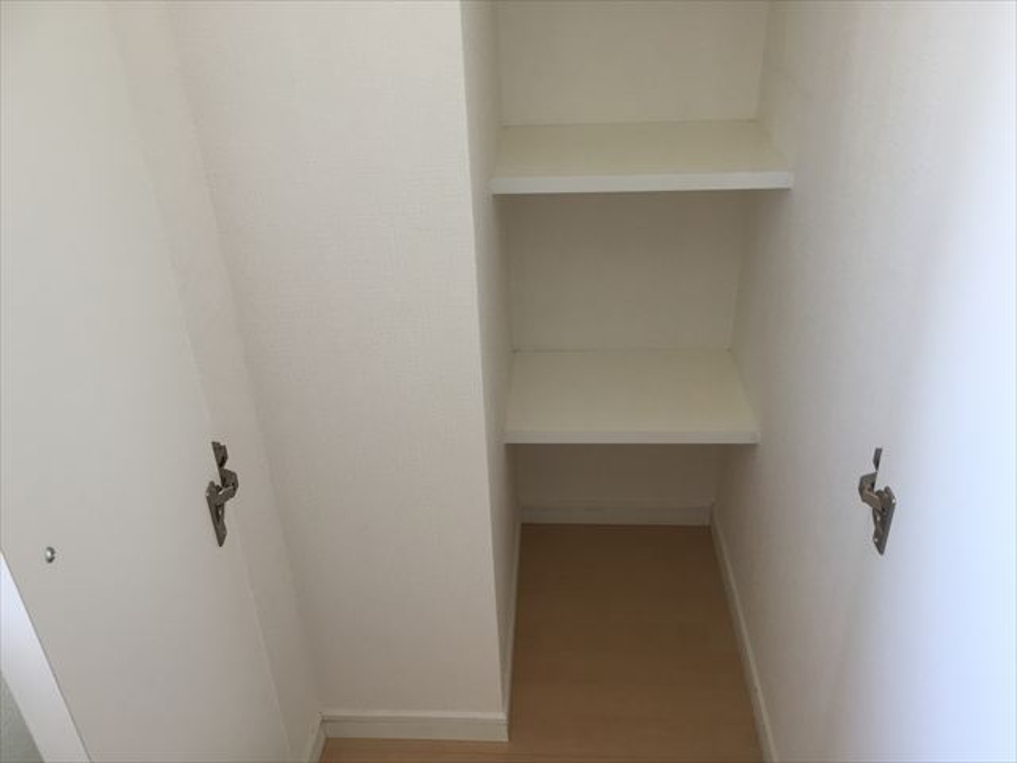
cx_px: 508
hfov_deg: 61.7
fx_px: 852
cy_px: 382
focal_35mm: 29
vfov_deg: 48.2
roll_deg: +1.3
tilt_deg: -30.3
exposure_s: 1/33
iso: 80
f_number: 2.2
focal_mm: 4.15
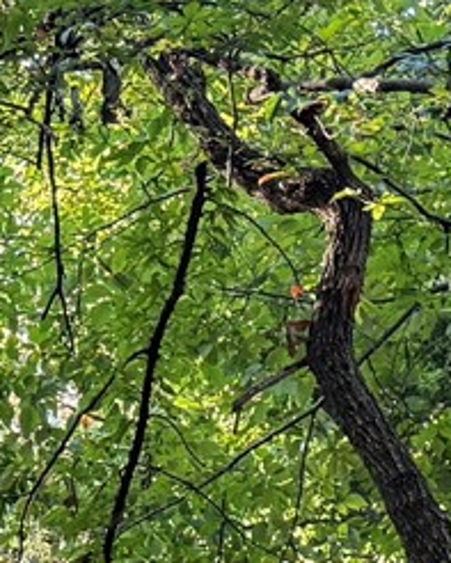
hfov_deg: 8.1
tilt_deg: +1.5
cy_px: 1181
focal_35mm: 183
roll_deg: +0.6
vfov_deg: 9.7
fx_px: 3051
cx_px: -371
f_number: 1.78
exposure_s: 1/152
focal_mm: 6.76
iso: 200
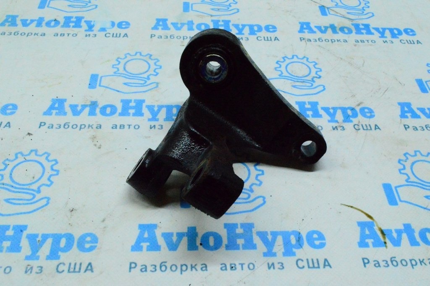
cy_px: 143
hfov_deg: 48.0
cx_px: 215
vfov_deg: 33.0
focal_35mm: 40
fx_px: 483
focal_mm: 27
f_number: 25
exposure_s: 1/80
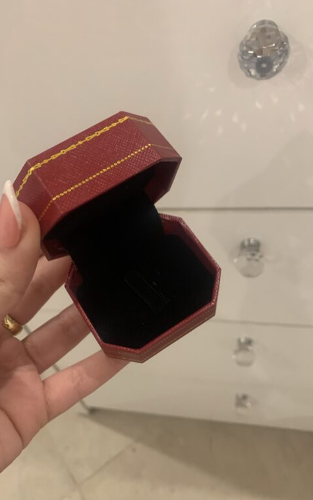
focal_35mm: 29
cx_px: 138
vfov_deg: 64.6
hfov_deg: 43.1
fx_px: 396
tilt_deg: -50.3
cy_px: 260
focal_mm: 4.25
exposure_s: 1/33
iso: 320
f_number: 1.8
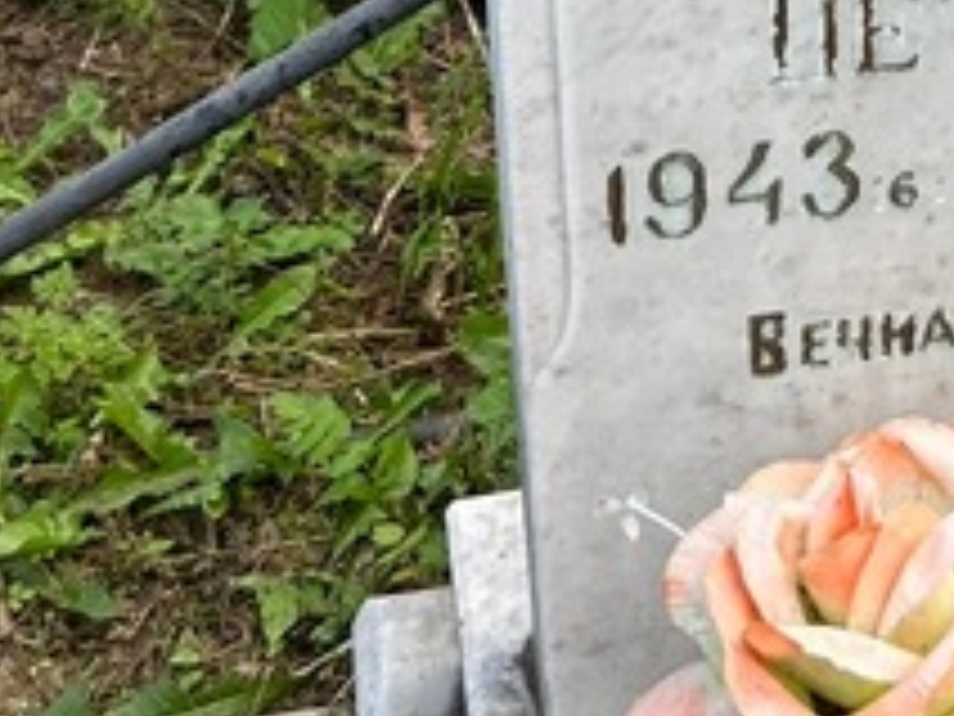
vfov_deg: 14.2
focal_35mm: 98
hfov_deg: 19.4
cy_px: -342
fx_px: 2701
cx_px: 958
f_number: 1.5
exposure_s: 1/769
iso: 50
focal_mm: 5.7
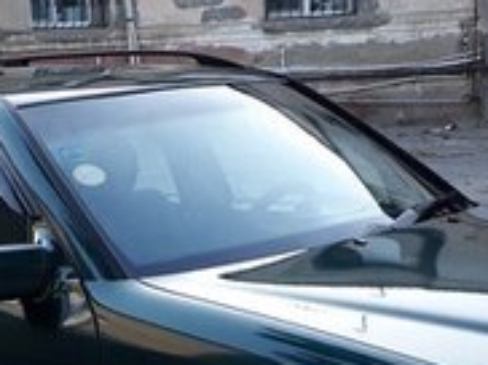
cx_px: 185
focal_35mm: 98
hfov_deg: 20.0
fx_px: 1380
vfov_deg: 14.6
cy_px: 425
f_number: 1.9
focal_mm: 3.6
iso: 40
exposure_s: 1/100
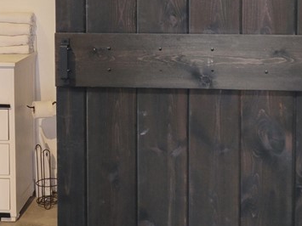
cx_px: 123
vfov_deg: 19.1
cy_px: 7
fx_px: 654
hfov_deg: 26.0
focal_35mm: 75
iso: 250
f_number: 1.8
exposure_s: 1/120
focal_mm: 5.4
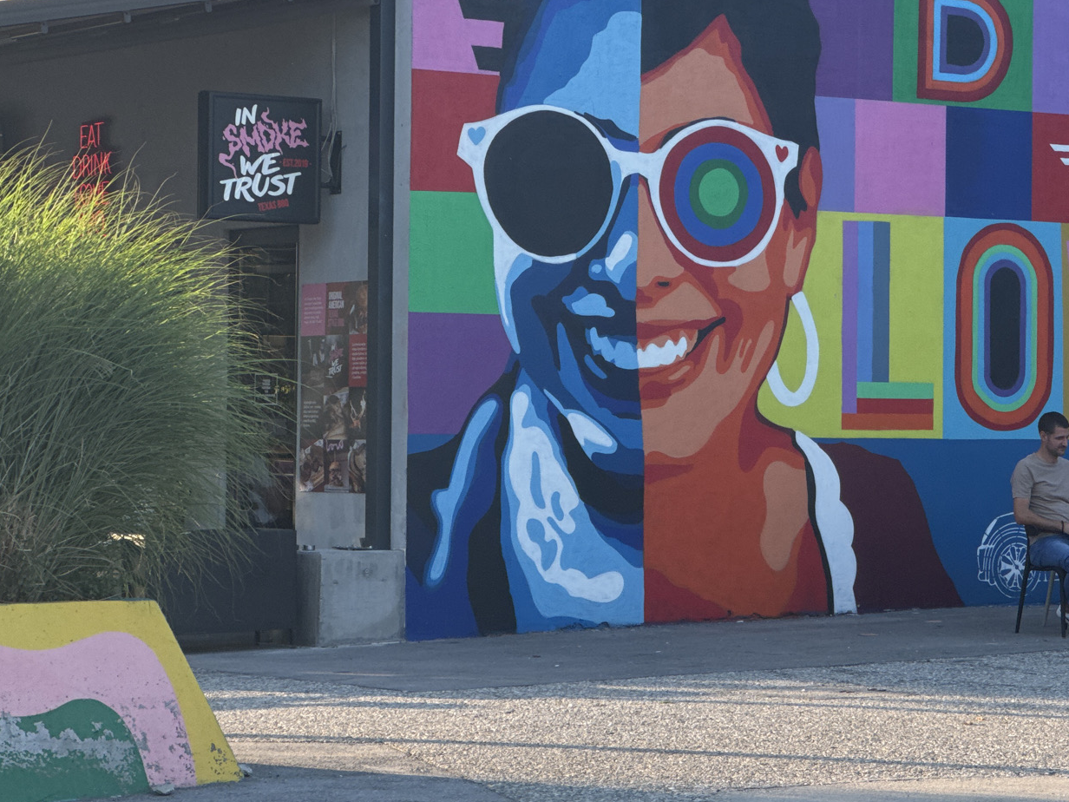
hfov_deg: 15.7
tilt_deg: +0.9
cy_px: 368
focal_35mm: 125
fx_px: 3860
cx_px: 831
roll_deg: -0.1
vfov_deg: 11.9
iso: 25
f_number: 2.8
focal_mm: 9
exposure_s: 1/138
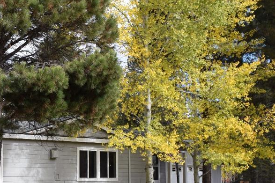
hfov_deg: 28.1
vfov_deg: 19.7
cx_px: 25
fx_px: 527
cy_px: 120
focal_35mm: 69
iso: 220
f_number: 8
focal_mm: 18
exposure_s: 1/250
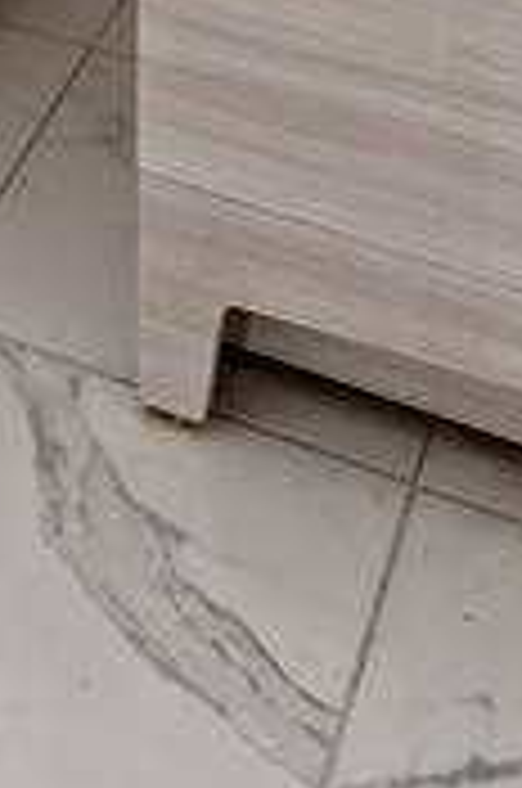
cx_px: -184
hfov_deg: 13.2
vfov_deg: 12.6
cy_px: -1373
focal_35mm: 99
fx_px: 2162
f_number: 10
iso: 200
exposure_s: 1
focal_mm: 16
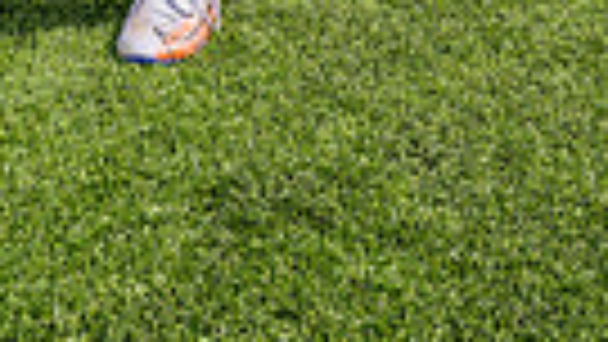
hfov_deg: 16.9
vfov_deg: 8.5
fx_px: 2032
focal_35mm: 126
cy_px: -576
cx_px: 144
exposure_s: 1/250
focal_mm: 36
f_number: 9
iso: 100
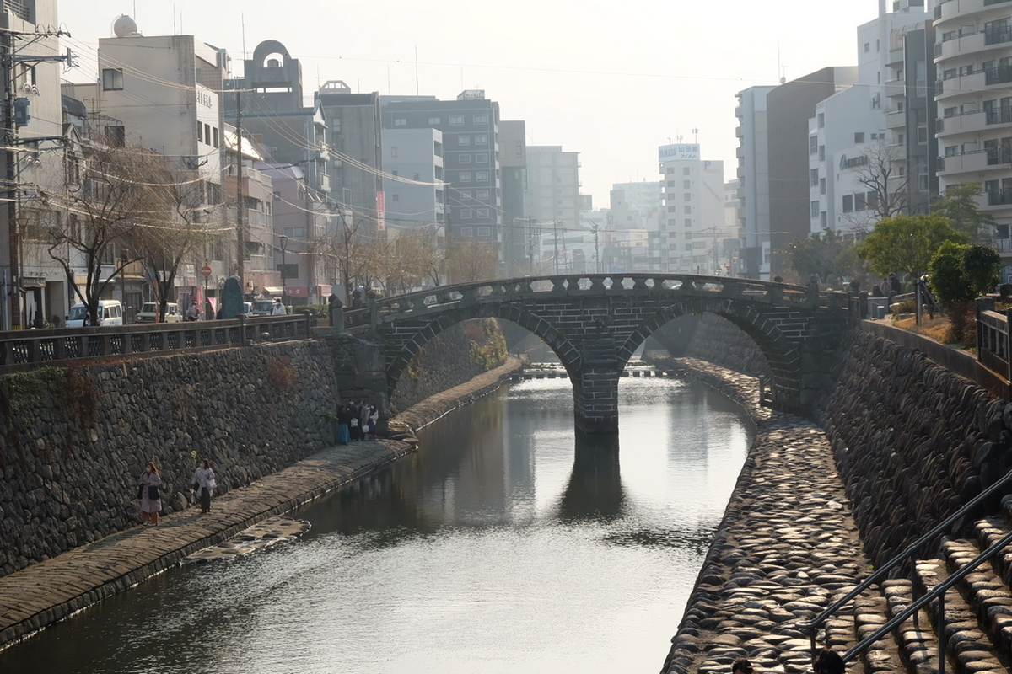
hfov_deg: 31.4
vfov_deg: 21.2
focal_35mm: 64
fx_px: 1799
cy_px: 337
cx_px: 506
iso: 400
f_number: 9
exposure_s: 1/350
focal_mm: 42.5
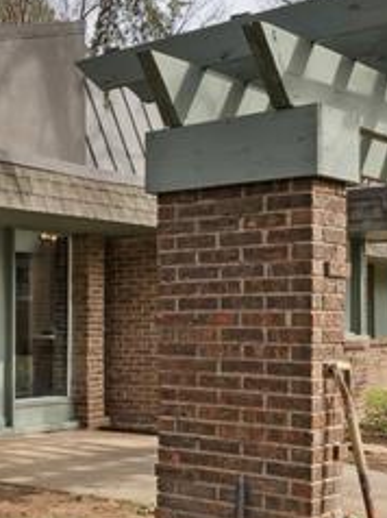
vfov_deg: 31.1
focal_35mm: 62
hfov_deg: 21.0
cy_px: 311
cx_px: -142
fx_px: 926
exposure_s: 1/400
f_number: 8
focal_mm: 10
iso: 100
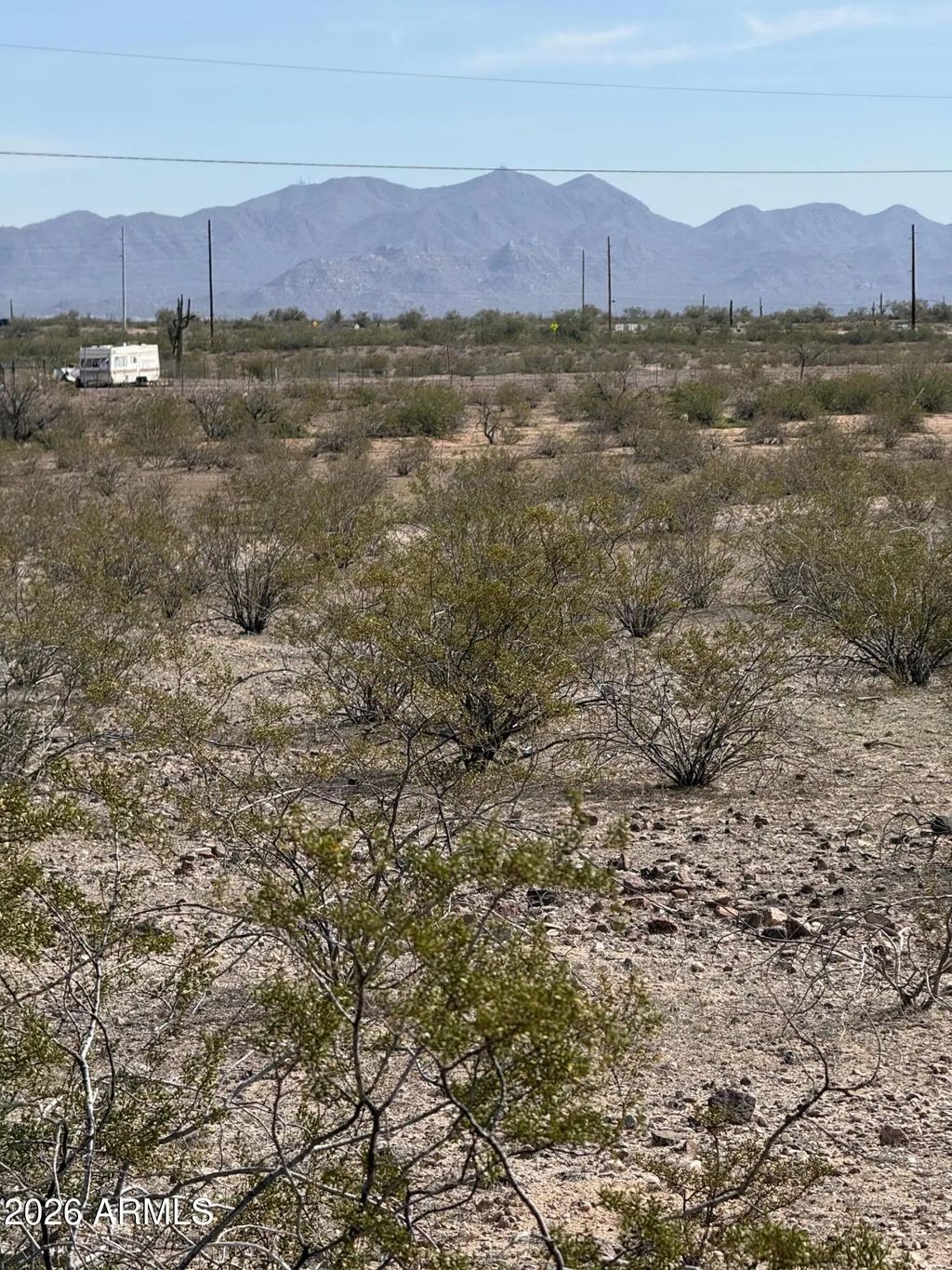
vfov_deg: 16.4
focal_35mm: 120
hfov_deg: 12.3
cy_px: 635
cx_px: 476
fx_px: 4400
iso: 50
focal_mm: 15.66
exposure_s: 1/1650
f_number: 2.8
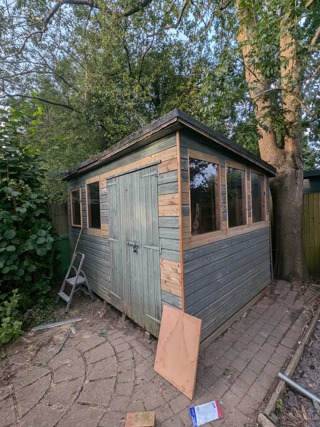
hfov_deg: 85.5
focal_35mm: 14
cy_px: 214
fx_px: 173
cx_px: 171
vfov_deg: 102.1
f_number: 2.2
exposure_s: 1/88.1
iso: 43
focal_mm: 1.95
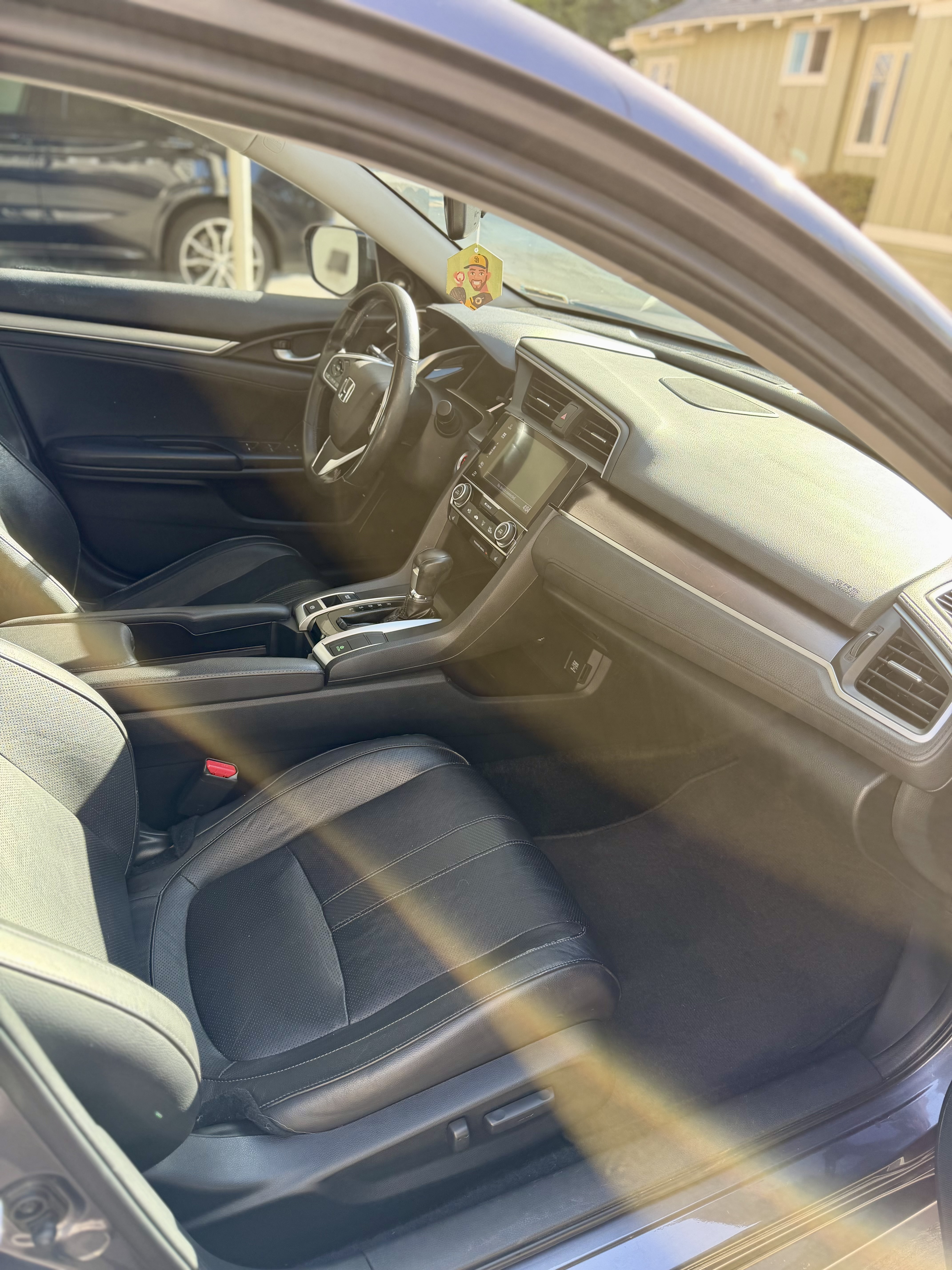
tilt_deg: -29.2
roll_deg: -6.4
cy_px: 635
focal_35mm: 24
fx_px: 880
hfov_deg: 56.8
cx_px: 476
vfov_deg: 71.6
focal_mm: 6.76
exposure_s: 1/178
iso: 80
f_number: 1.78
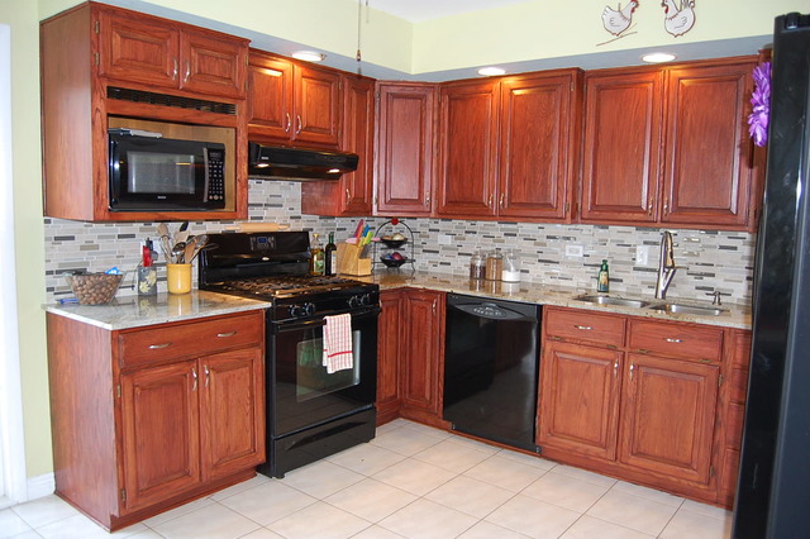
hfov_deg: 67.4
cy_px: 270
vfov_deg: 47.9
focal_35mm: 27
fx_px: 607
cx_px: 405
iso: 400
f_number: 3.5
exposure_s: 1/60
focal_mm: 18
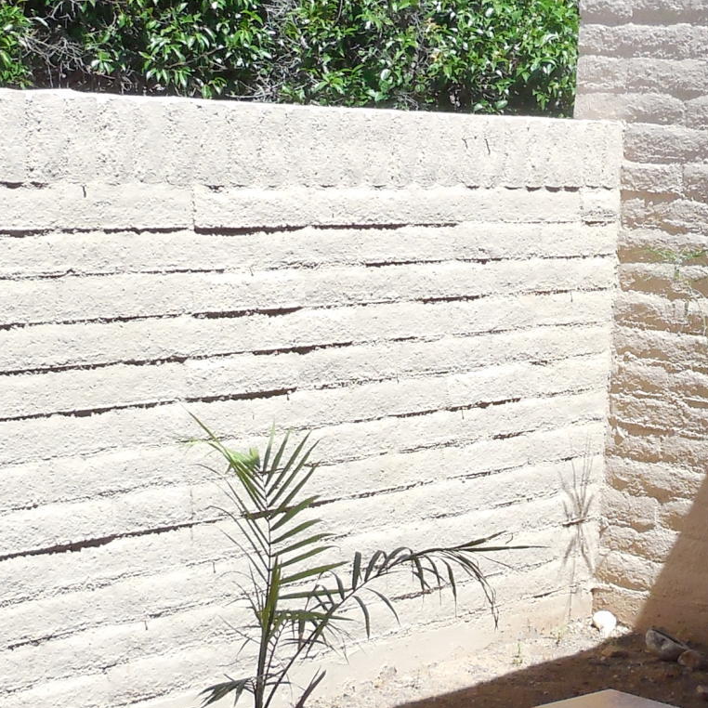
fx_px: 2013
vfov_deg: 19.9
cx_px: 539
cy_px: 434
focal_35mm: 87
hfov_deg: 19.8
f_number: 3.1
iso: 125
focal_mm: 4.5
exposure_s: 1/1000
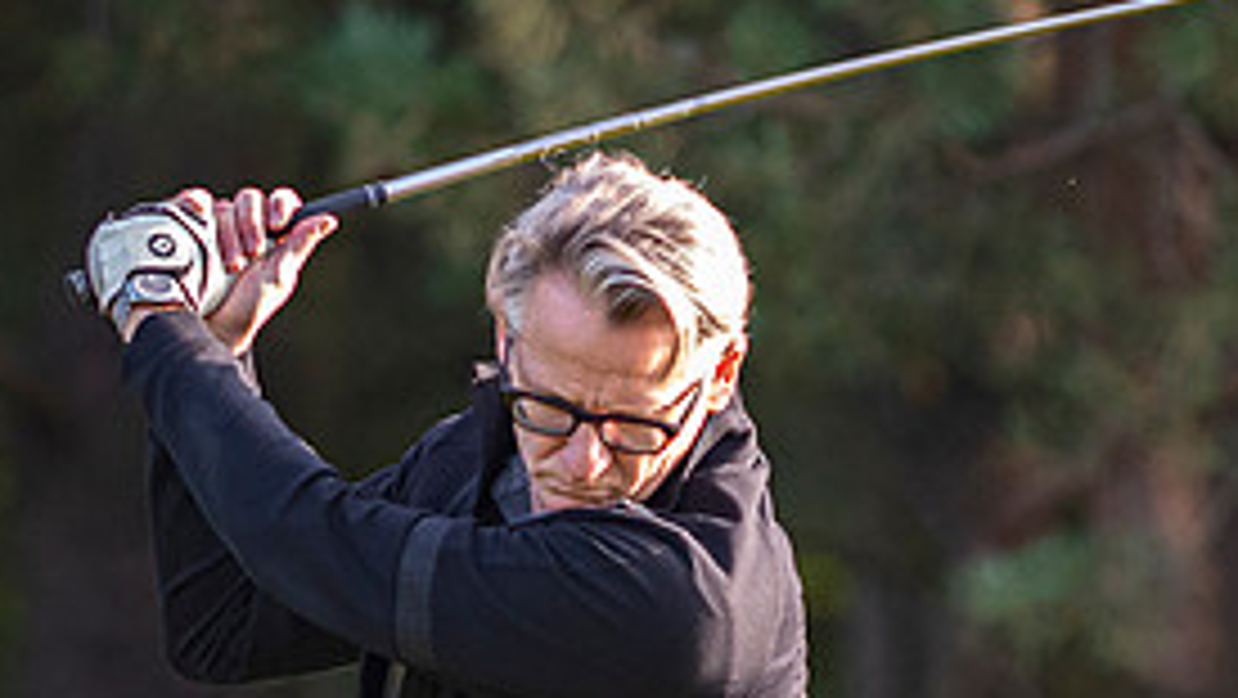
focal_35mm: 1308
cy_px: 820
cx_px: 606
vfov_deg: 0.9
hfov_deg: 1.7
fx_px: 42958
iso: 1100
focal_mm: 300
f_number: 2.8
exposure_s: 1/1250
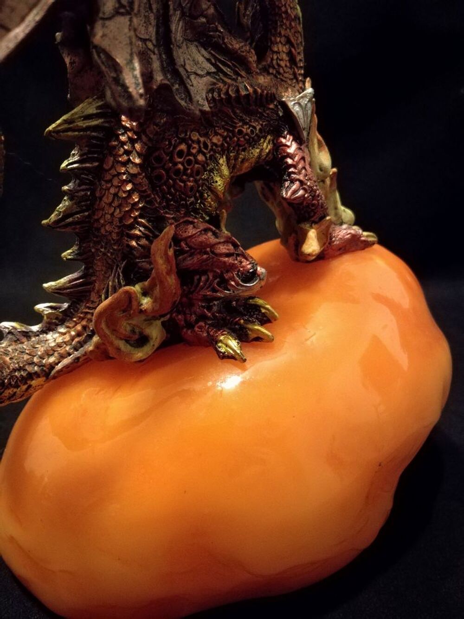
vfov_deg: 65.3
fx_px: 482
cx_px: 232
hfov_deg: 51.4
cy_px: 310
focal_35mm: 27
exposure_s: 1/12.5
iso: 1250
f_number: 2
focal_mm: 3.79
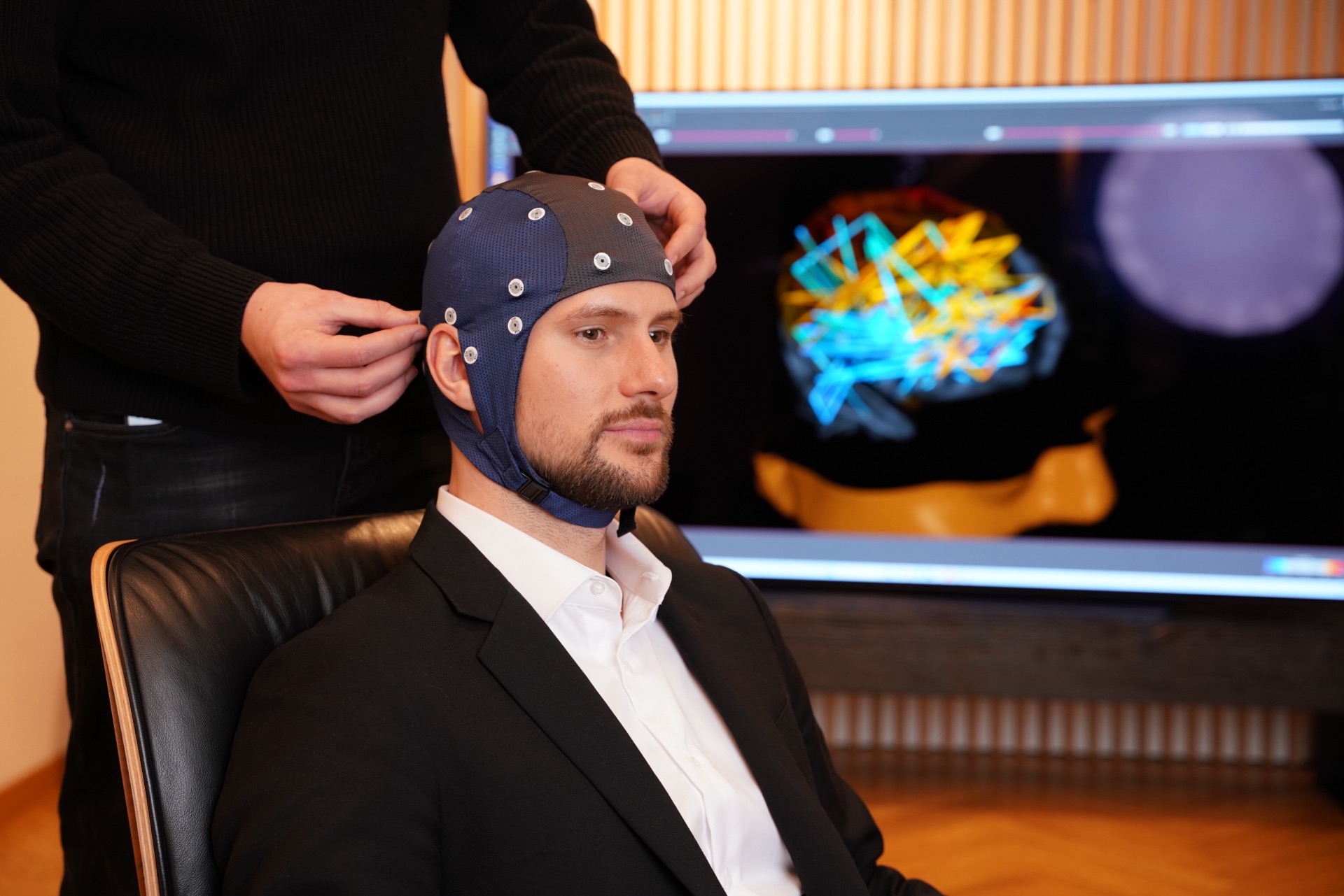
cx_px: 672
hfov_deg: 37.2
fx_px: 1998
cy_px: 448
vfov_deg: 25.3
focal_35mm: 54
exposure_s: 1/100
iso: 1250
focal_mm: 53.5
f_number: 4
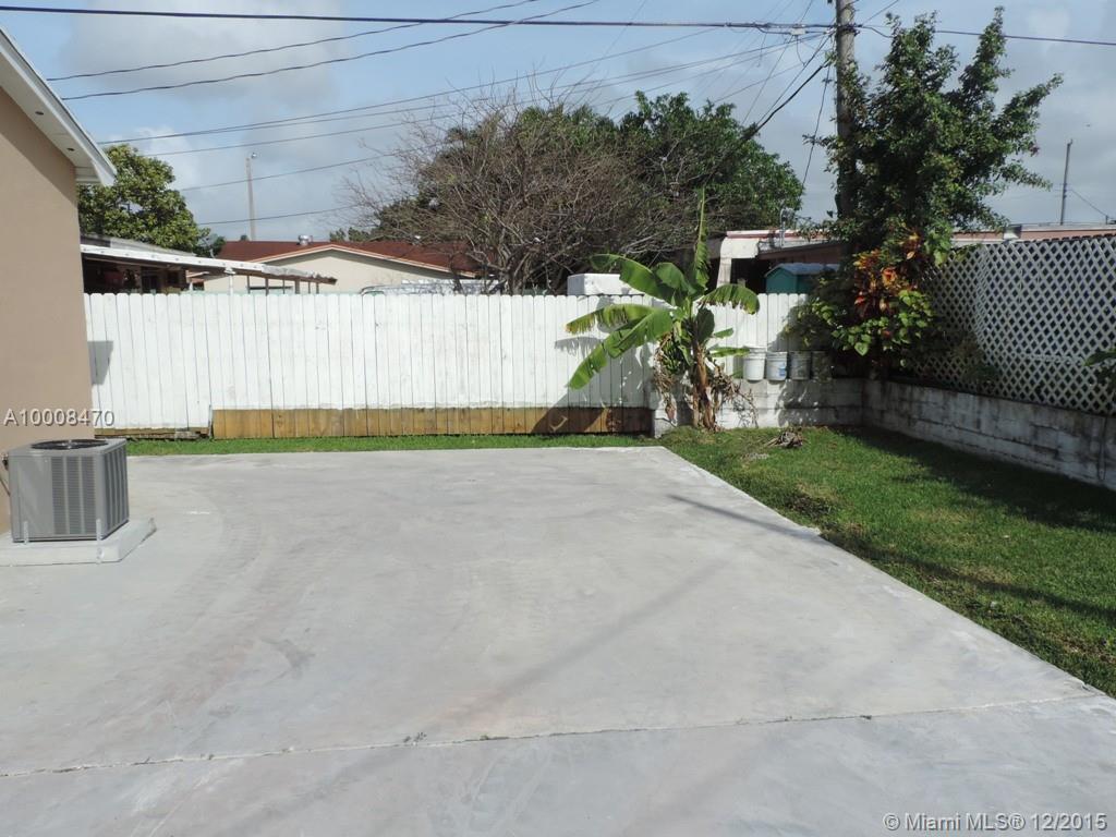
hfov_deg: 63.4
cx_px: 558
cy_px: 418
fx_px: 903
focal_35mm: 28
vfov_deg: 49.7
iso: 80
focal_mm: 4.9
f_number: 4.3
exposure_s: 1/1250
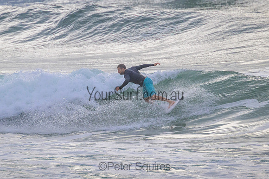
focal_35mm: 958
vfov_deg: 1.4
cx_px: 132
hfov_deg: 2.2
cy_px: 72
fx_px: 7159
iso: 2000
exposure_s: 1/1600
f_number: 11
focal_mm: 800
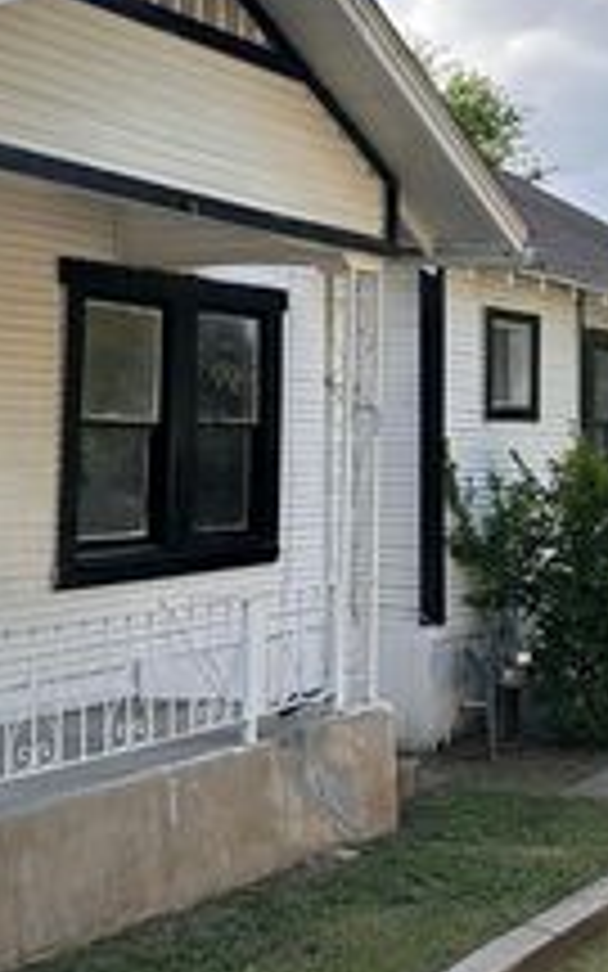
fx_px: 1564
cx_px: 495
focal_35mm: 59
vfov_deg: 34.5
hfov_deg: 21.7
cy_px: 416
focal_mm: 6.86
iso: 80
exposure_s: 1/1412
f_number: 1.78
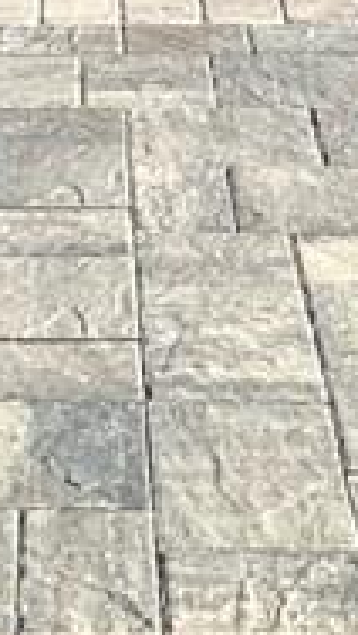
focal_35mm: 130
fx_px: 2190
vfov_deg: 14.3
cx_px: 78
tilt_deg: -5.0
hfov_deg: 9.3
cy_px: -544
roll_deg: -0.2
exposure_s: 1/3125
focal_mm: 2.22
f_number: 2.2
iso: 50
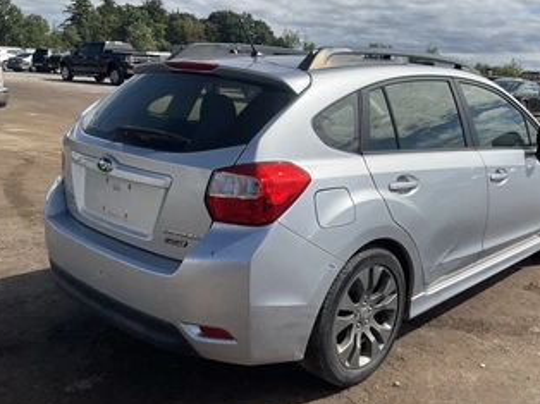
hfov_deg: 49.7
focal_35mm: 37
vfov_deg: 38.6
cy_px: 189
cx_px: 334
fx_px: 577
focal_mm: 3
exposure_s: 1/2801
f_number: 1.8
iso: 25
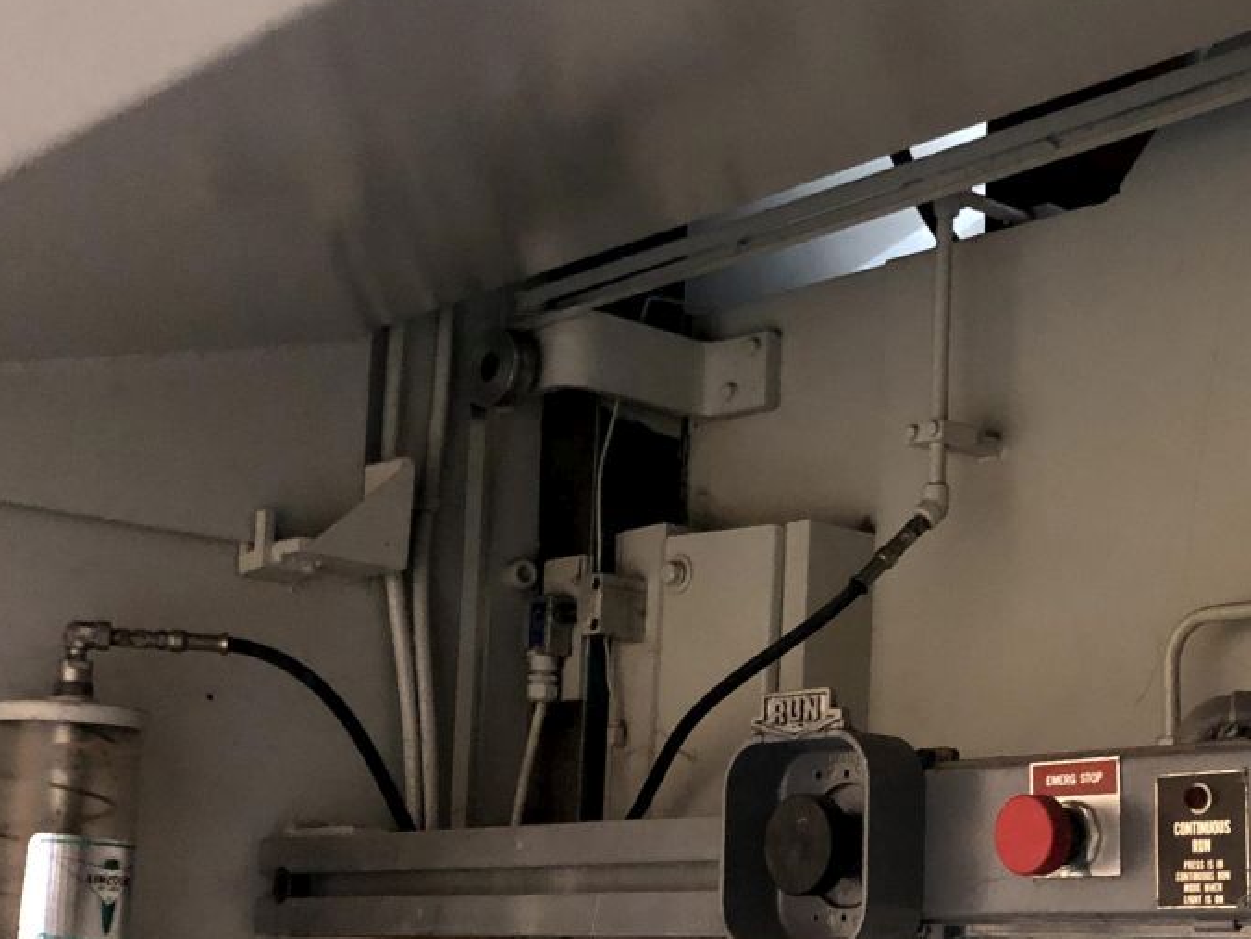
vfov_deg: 24.9
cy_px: 711
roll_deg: -0.5
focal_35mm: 58
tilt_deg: +6.1
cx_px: 1070
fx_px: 2096
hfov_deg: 32.0
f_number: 1.8
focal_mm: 4
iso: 125
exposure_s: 1/4
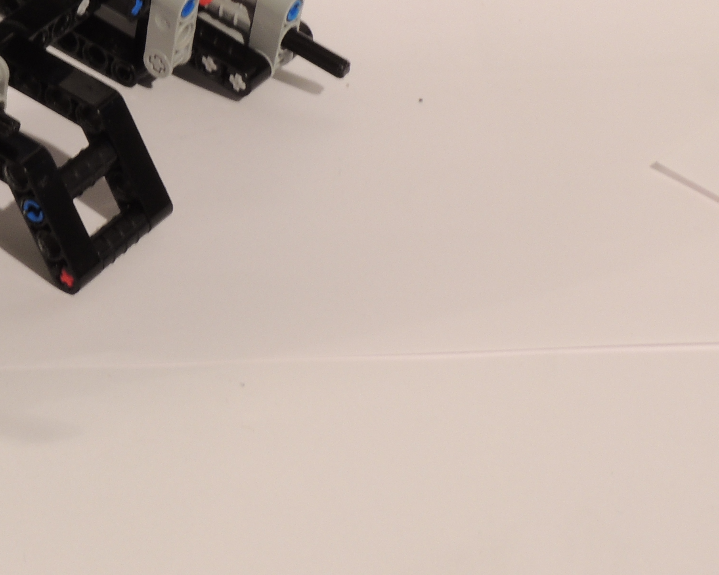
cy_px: -31
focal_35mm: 186
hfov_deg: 10.3
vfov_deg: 8.3
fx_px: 3958
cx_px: -72
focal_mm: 13.3
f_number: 6.2
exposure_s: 1/2.5
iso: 100
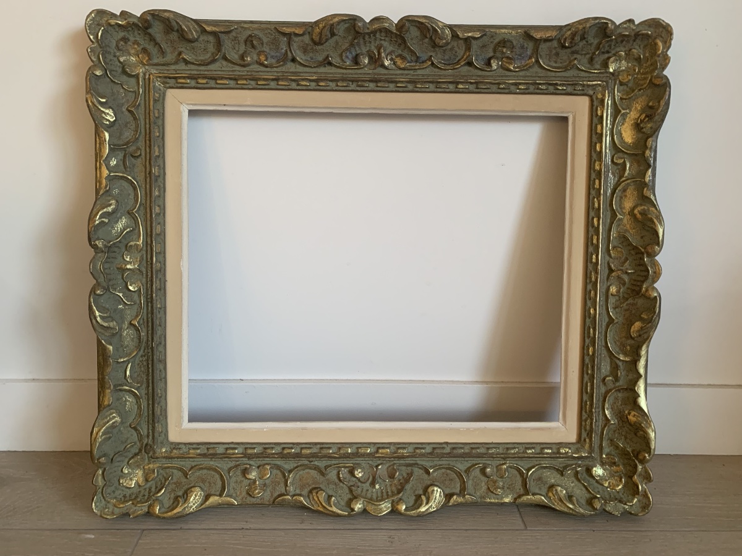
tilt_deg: -15.1
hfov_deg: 67.3
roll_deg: -0.4
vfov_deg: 53.1
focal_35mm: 26
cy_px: 278
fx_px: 557
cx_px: 371
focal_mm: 4.25
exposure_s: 1/60
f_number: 1.8
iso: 250
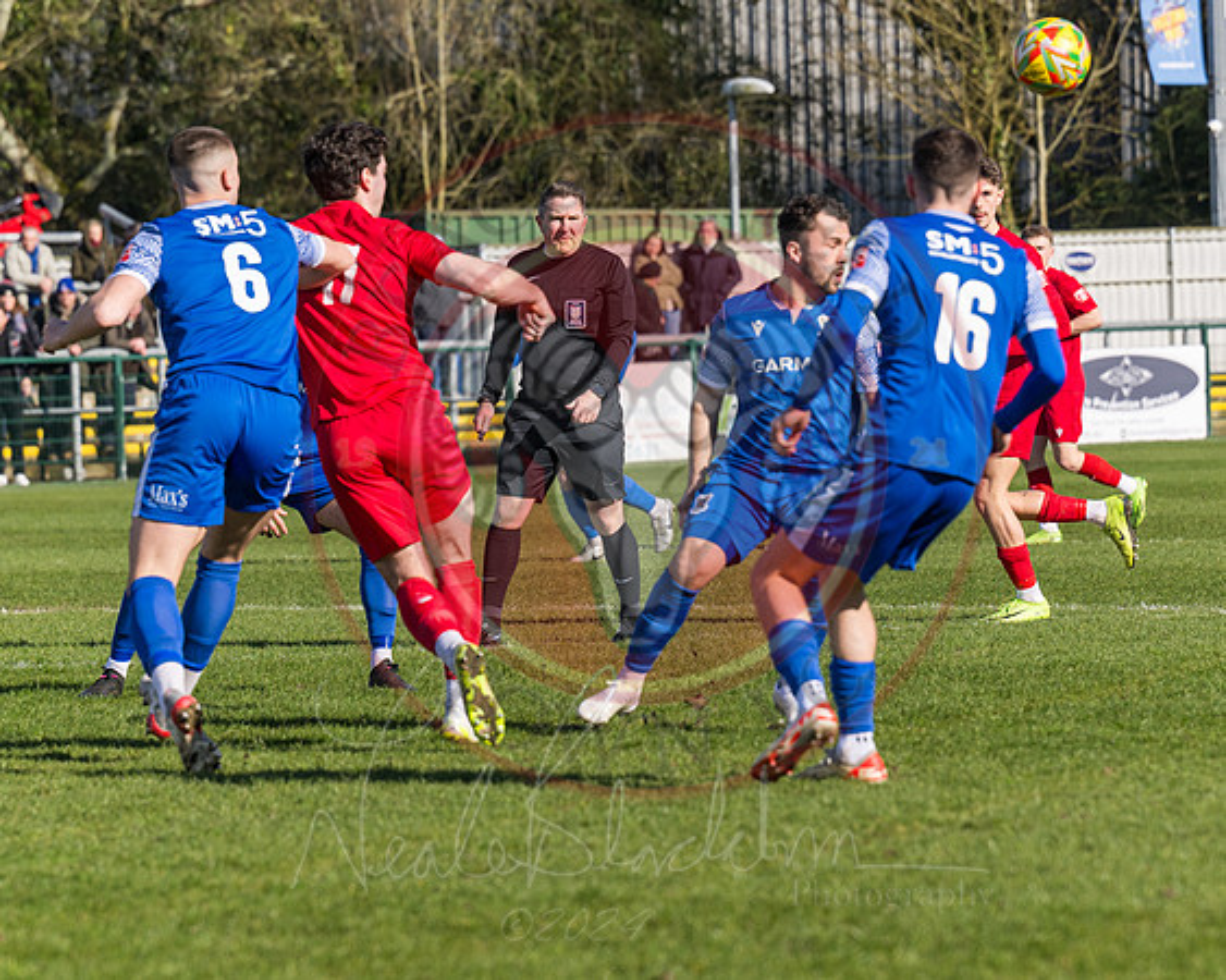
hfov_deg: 7.9
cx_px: 661
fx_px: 8911
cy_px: 548
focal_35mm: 246
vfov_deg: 6.3
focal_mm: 130
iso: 100
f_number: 4
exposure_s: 1/2000
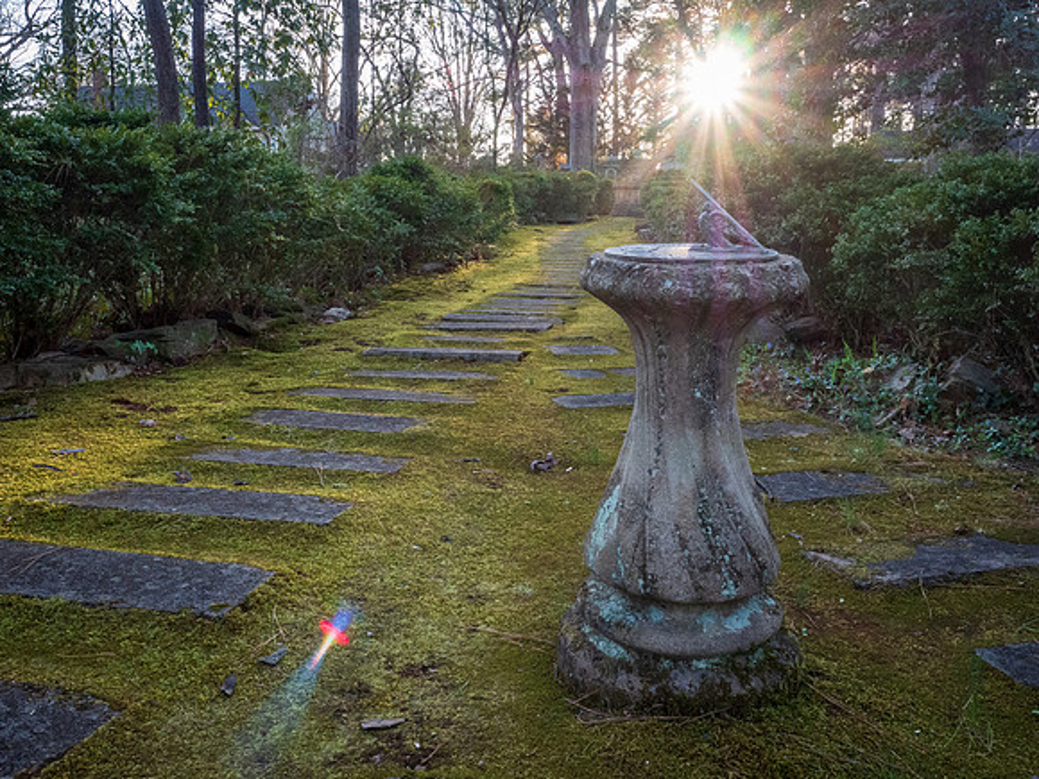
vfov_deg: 46.4
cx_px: 520
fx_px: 909
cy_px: 390
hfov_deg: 59.5
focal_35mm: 30
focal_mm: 15
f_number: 11
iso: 2000
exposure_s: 1/80
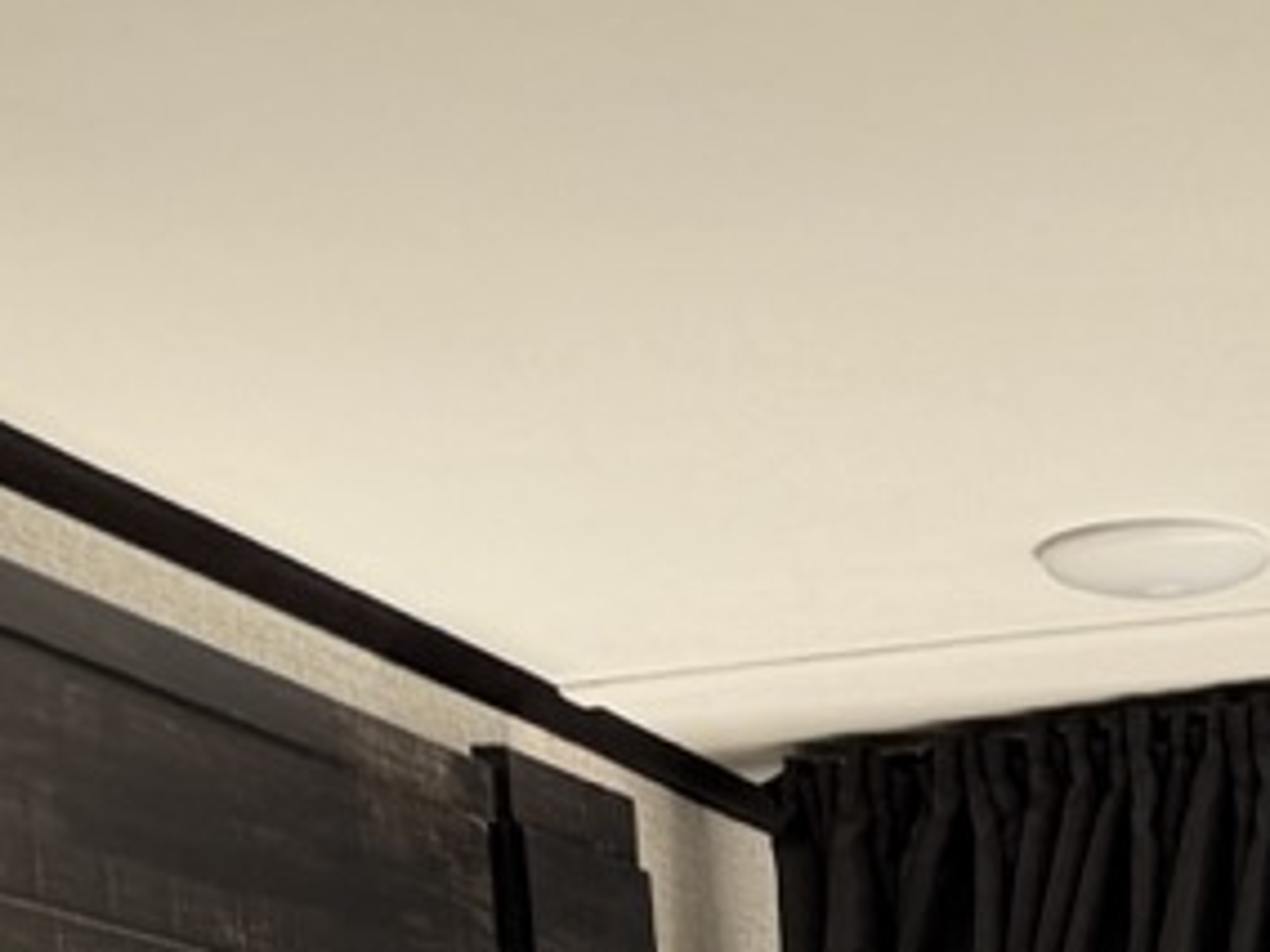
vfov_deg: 11.9
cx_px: 2670
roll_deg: +1.3
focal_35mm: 108
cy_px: 2056
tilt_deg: -4.1
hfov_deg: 14.5
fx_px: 3962
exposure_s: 1/171
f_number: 1.78
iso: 80
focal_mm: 6.76
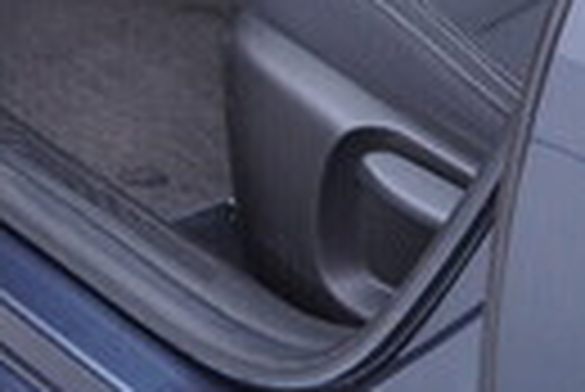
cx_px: -279
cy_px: -345
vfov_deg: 8.6
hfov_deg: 12.8
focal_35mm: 152
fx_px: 2473
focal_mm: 24
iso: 125
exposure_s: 1/40
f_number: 2.8
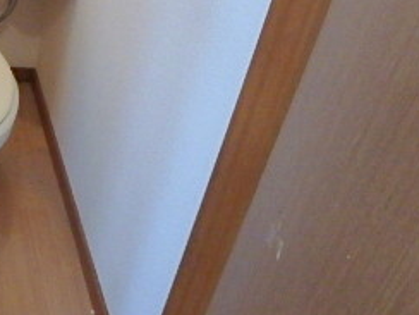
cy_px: -28
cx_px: -53
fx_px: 666
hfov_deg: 30.8
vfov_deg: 24.8
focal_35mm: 55
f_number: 3.5
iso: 500
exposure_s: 1/30
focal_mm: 3.7
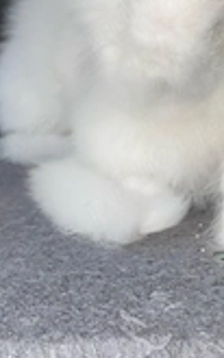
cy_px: 24
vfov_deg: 29.2
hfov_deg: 19.1
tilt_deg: +0.9
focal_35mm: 67
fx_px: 655
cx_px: 198
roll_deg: -0.3
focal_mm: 4.2
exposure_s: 1/67
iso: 32
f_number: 1.6
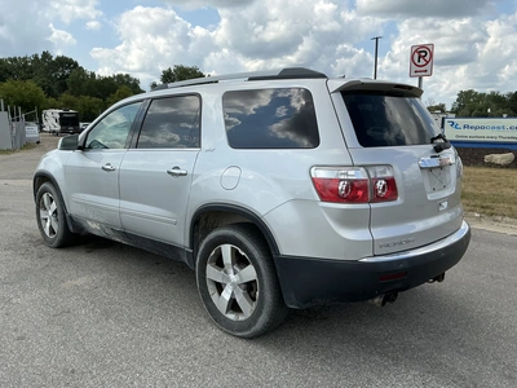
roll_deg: -0.1
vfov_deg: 49.7
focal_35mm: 28
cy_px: 194
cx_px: 258
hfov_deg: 63.4
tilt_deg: -7.1
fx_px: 418
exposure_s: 1/1675
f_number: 1.8
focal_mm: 3
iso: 25
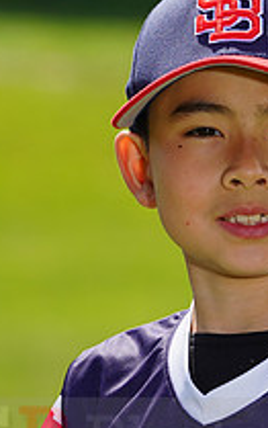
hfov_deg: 1.9
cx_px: 234
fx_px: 8245
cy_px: 426
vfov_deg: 3.0
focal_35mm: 707
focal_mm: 250
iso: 100
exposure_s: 1/250
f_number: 8
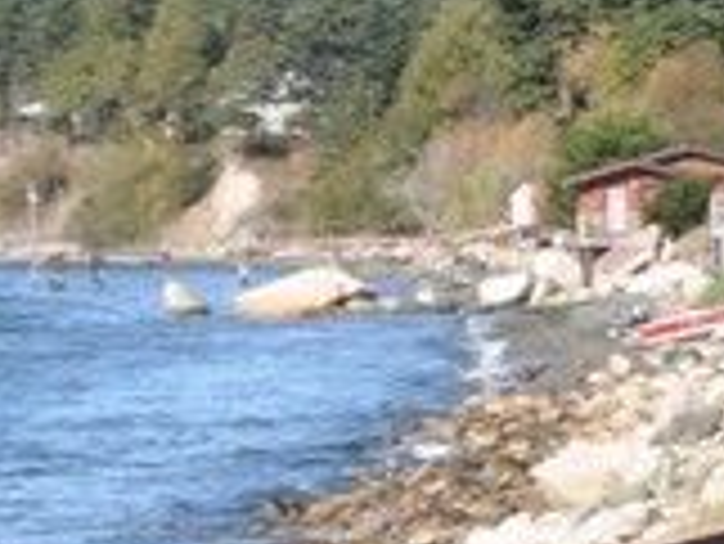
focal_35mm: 233
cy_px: 4
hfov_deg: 7.3
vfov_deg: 6.4
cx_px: 2293
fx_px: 4877
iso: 200
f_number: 6.3
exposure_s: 1/200
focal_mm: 24
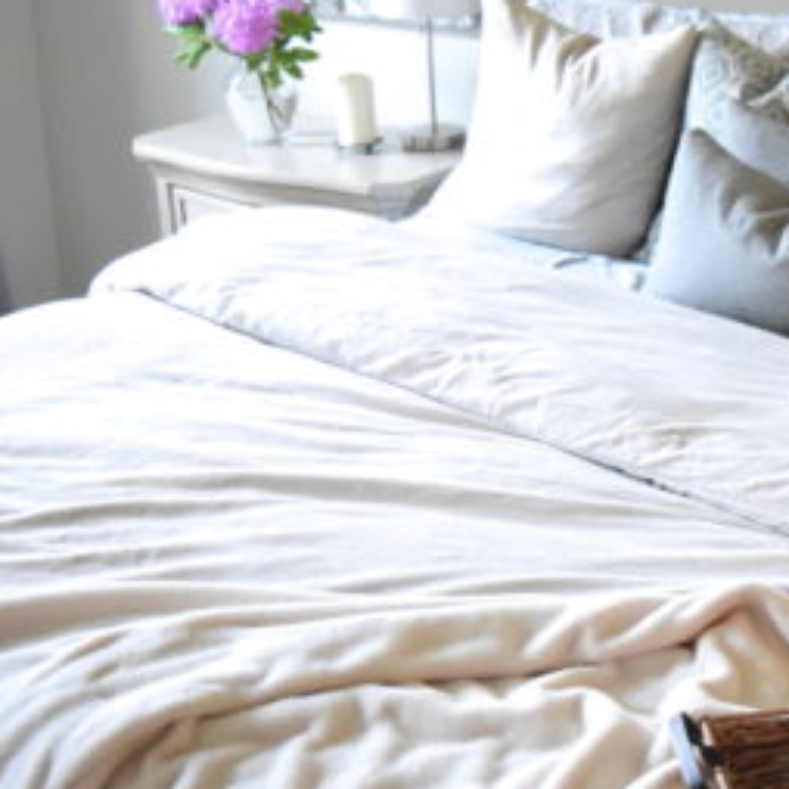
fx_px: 1749
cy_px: 399
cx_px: 742
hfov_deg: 24.5
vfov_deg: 25.4
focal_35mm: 68
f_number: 4.5
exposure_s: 1/100
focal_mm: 27
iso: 6400
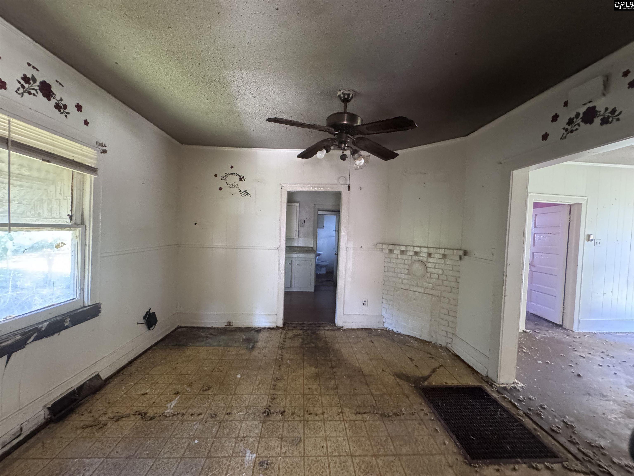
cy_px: 238
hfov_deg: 102.1
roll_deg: -2.0
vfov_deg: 85.7
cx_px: 317
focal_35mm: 14
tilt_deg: -2.0
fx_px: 256
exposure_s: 1/60
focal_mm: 2.22
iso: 1000
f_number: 2.2
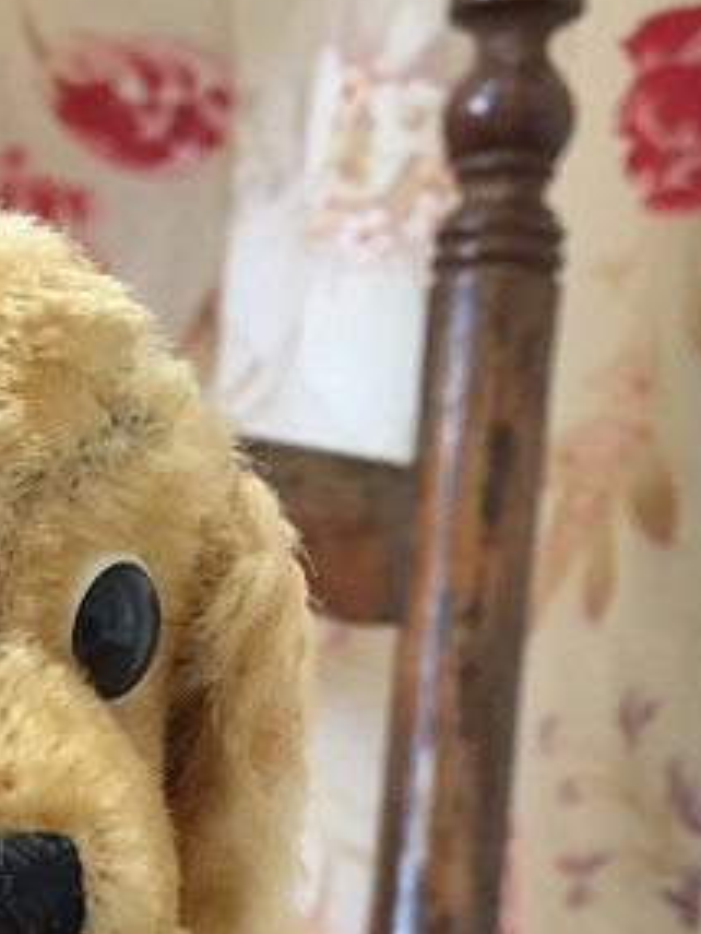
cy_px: 1127
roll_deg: +0.5
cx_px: -213
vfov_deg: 21.8
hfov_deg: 16.8
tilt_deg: -10.4
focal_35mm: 83
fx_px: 2239
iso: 50
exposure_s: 1/33
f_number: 2.2
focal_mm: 4.15
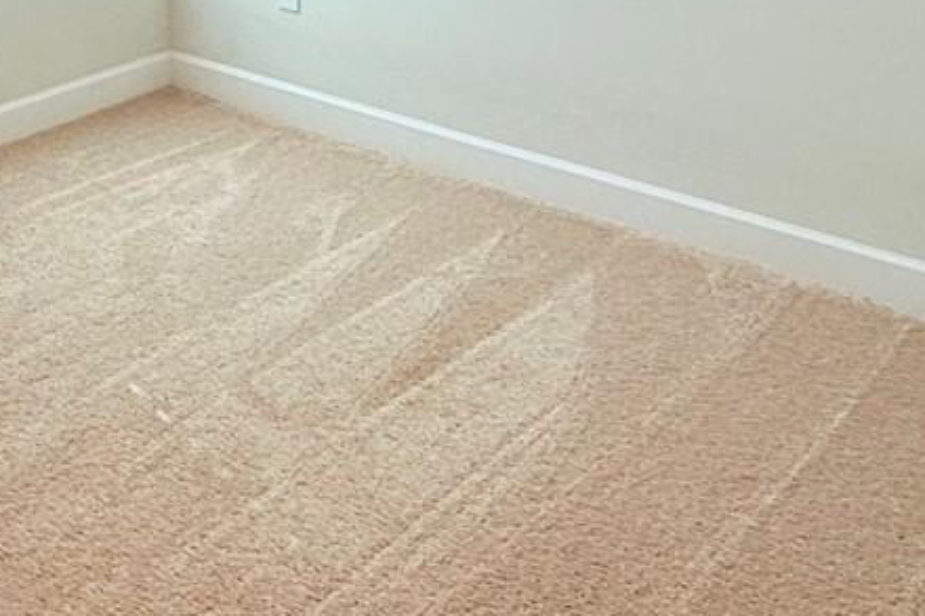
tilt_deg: -12.2
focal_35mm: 53
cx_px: 221
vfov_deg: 23.8
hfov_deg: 36.6
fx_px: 1361
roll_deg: -0.5
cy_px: -74
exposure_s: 1/120
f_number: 2.2
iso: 64
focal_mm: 2.22
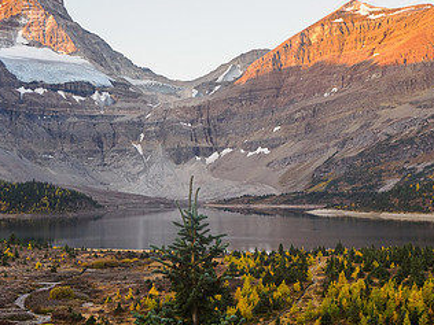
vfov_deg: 22.2
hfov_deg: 29.3
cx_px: 170
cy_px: 119
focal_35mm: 66
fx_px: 827
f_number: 5.6
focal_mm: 18
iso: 200
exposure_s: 1/60
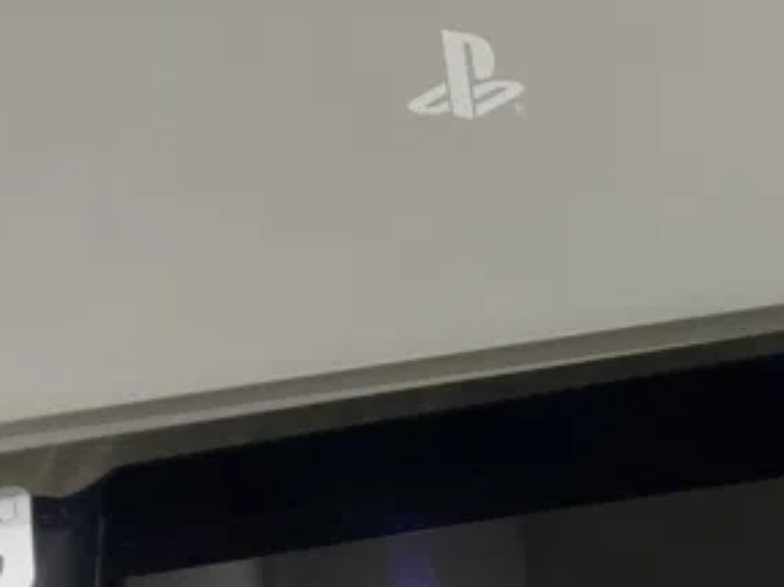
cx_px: 571
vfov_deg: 25.2
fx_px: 1313
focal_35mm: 58
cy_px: 284
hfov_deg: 32.7
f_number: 1.6
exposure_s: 1/50
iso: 250
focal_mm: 4.2
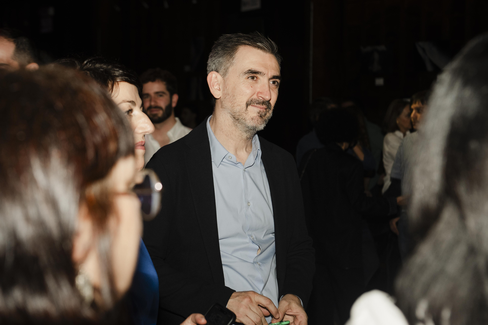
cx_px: 272
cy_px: 144
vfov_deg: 21.0
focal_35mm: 65
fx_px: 877
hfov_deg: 31.1
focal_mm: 58
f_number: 4.5
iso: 800
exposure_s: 1/125
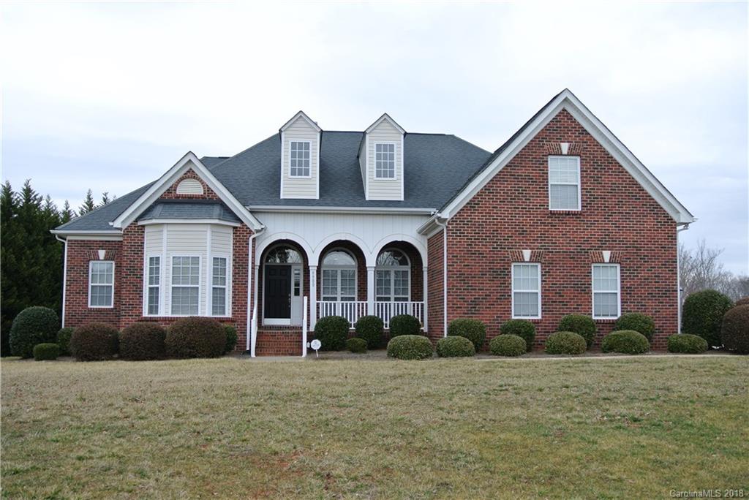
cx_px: 374
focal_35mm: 37
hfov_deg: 51.9
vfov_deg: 36.0
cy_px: 250
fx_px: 770
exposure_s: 1/200
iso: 100
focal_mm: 14
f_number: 4
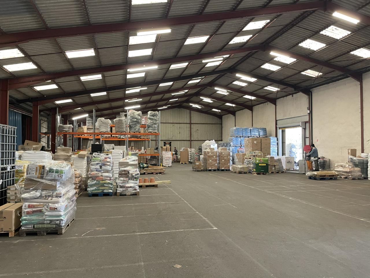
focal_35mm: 26
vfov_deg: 53.1
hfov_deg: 67.3
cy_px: 139
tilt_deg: +2.9
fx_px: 278
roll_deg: +0.1
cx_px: 185
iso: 250
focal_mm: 4.2
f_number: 1.6
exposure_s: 1/50
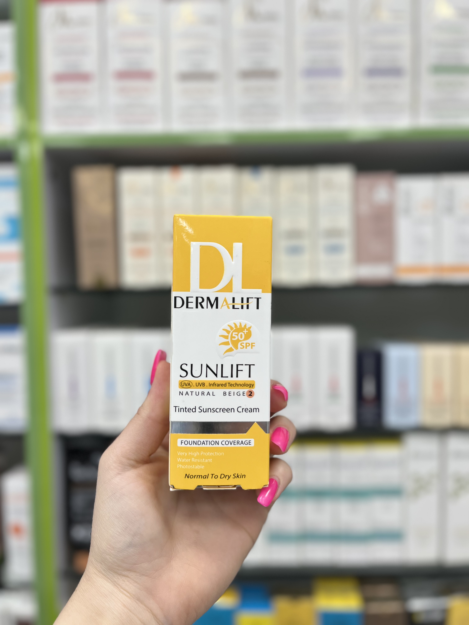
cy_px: 312
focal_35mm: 26
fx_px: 470
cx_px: 234
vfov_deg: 67.3
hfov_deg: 53.1
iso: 32
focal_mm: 5.1
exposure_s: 1/100
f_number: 1.6
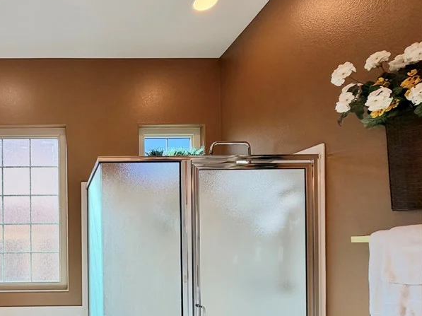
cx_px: 63
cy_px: 242
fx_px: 292
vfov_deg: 53.8
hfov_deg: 63.0
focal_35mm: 24
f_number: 2.2
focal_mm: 2.22
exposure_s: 1/192
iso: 50
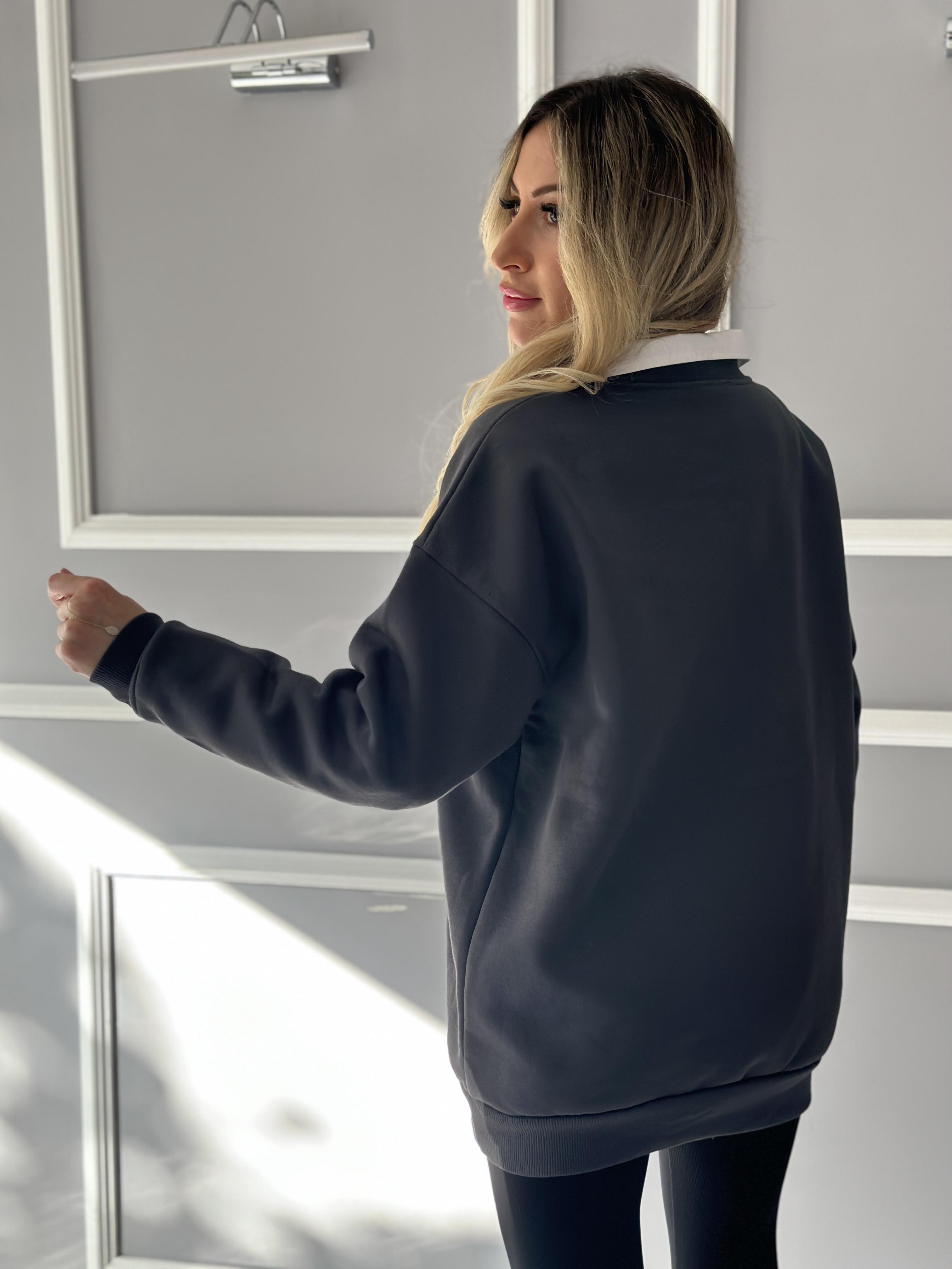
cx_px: 476
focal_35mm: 48
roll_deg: -0.4
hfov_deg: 30.3
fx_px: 1760
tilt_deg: -7.5
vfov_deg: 39.7
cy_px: 634
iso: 125
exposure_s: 1/116
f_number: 1.78
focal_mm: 6.86
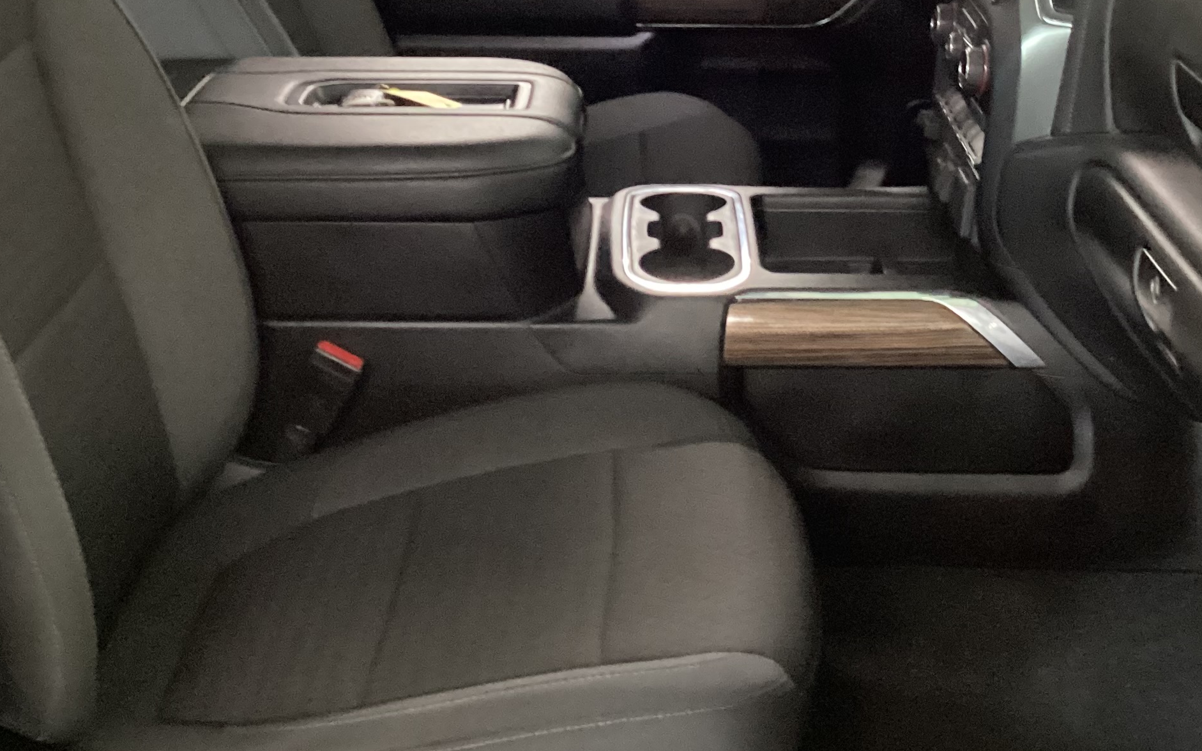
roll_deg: +0.5
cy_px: 90
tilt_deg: -18.3
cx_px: 666
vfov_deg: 22.3
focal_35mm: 57
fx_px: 1867
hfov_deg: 35.6
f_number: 2.4
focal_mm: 3.3
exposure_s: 1/25
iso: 640
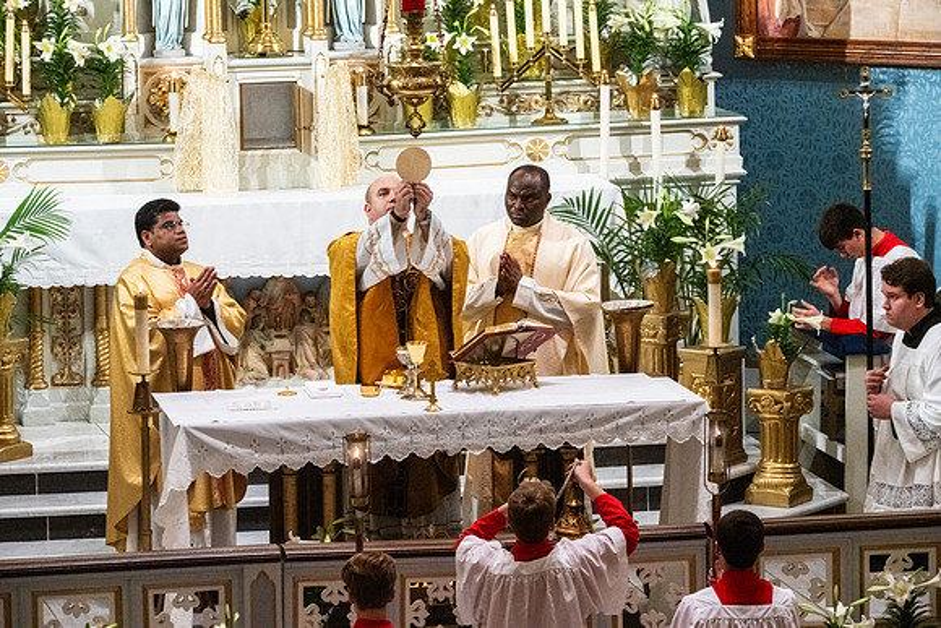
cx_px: 470
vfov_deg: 6.9
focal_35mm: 200
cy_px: 314
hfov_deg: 10.3
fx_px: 5229
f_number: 14
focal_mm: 200
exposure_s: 1/60
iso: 5000
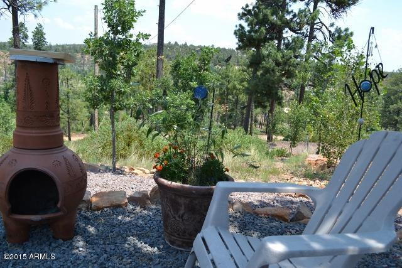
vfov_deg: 48.0
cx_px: 201
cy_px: 134
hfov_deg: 67.4
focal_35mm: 27
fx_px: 302
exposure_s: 1/200
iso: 100
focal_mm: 18
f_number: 7.1
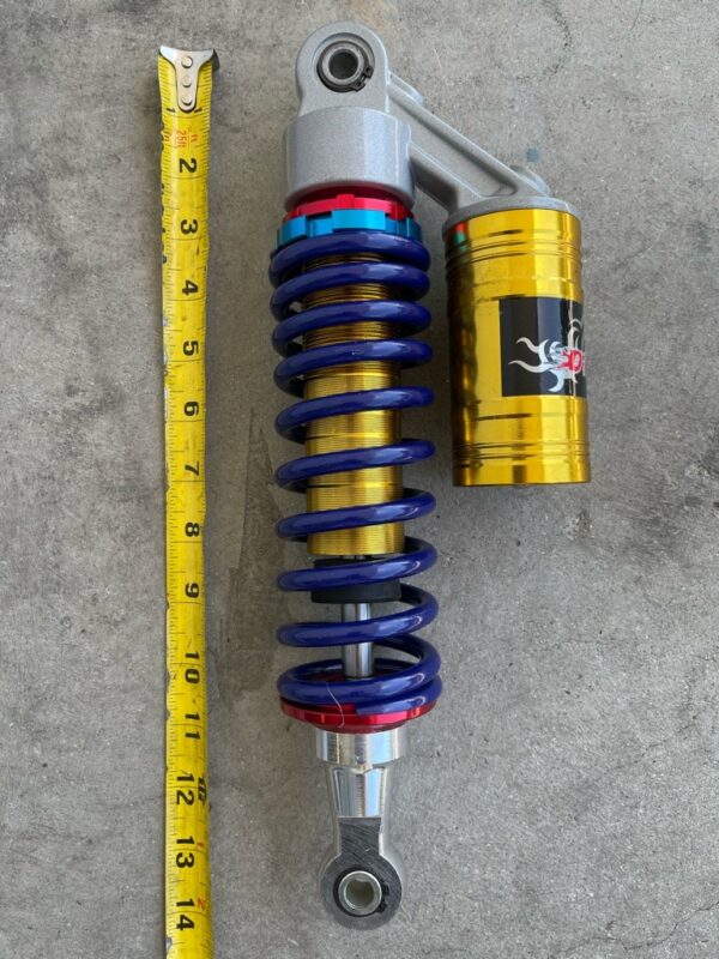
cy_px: 480
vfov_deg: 67.3
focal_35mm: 26
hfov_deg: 53.1
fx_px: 720
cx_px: 360
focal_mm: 5.1
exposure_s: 1/288
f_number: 1.6
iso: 32
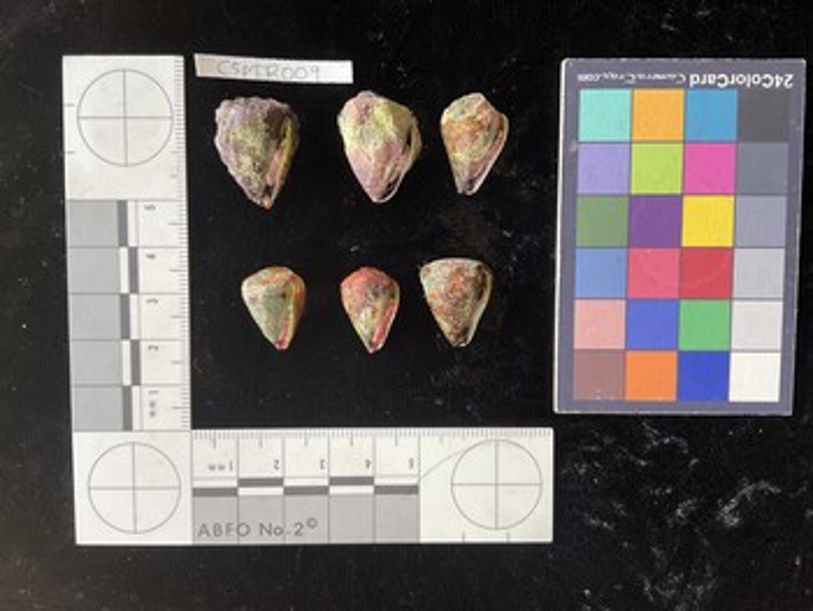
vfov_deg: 48.3
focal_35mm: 29
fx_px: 682
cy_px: 306
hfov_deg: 61.6
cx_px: 406
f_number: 1.8
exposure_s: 1/120
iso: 50
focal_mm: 3
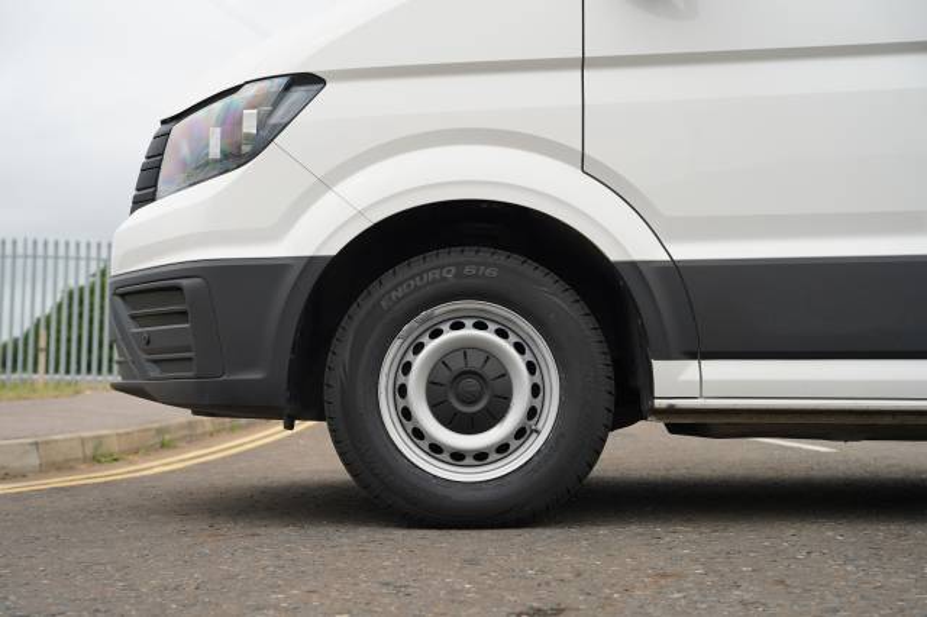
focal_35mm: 56
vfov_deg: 24.4
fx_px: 1428
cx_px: 464
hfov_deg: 36.0
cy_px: 308
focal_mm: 55.5
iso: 100
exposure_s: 1/200
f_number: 4.5
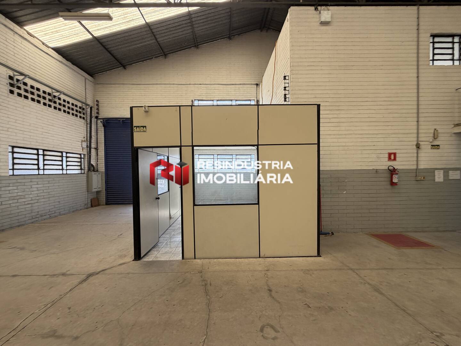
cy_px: 173
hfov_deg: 102.1
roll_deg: +1.0
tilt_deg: -4.3
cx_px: 230
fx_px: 186
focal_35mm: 14
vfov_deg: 85.7
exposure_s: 1/121
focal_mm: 2.22
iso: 64
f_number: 2.2
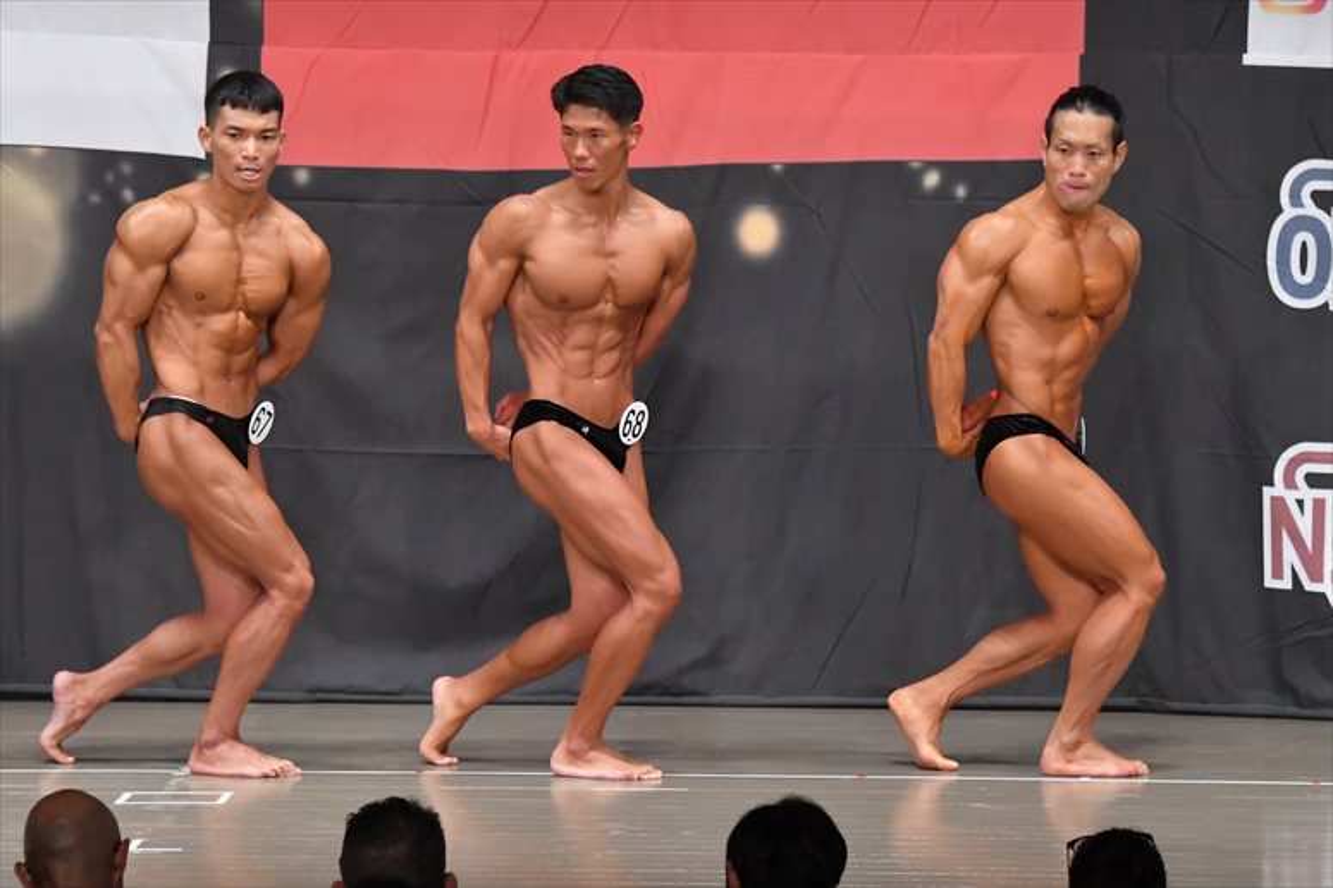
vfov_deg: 6.3
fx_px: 8031
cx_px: 666
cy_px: 444
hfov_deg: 9.5
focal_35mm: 217
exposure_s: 1/400
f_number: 5.6
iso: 6400
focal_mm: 145
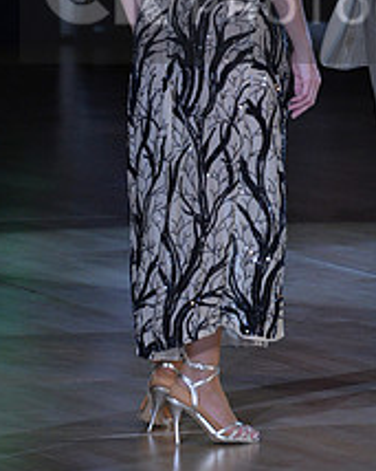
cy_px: -9
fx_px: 6361
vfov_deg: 4.2
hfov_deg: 3.4
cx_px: 324
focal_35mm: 457
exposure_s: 1/250
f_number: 5.6
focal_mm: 180
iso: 2000
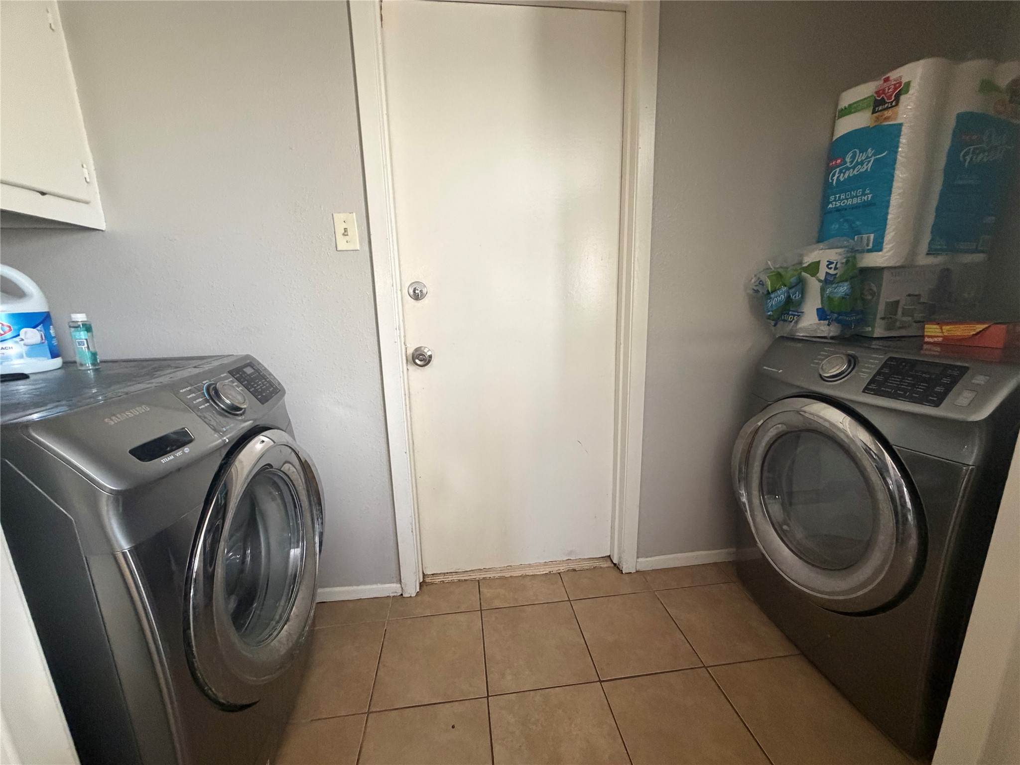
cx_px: 510
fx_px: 413
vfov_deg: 85.7
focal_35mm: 14
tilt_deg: -12.5
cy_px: 382
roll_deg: +2.2
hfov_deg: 102.1
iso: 500
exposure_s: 1/60
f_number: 2.2
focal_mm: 2.22
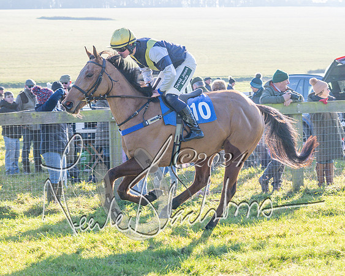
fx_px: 1216
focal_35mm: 119
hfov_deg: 16.1
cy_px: 163
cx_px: 259
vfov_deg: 12.9
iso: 640
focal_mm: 55
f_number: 4
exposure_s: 1/1000
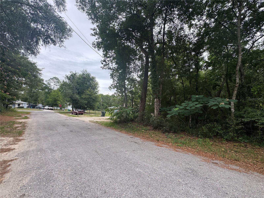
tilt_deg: +5.3
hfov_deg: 102.1
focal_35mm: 14
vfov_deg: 85.7
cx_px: 132
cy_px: 99
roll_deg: -0.5
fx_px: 107
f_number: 2.2
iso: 50
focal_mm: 2.22
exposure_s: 1/99
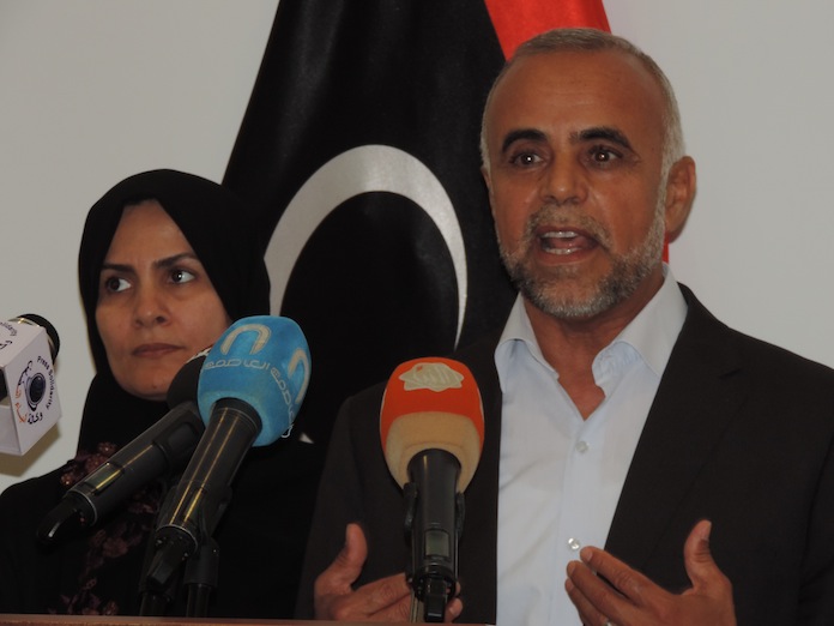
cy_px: 313
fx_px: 4819
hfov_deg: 9.9
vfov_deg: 7.4
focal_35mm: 200
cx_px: 417
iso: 280
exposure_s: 1/100
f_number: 4.6
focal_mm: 35.6
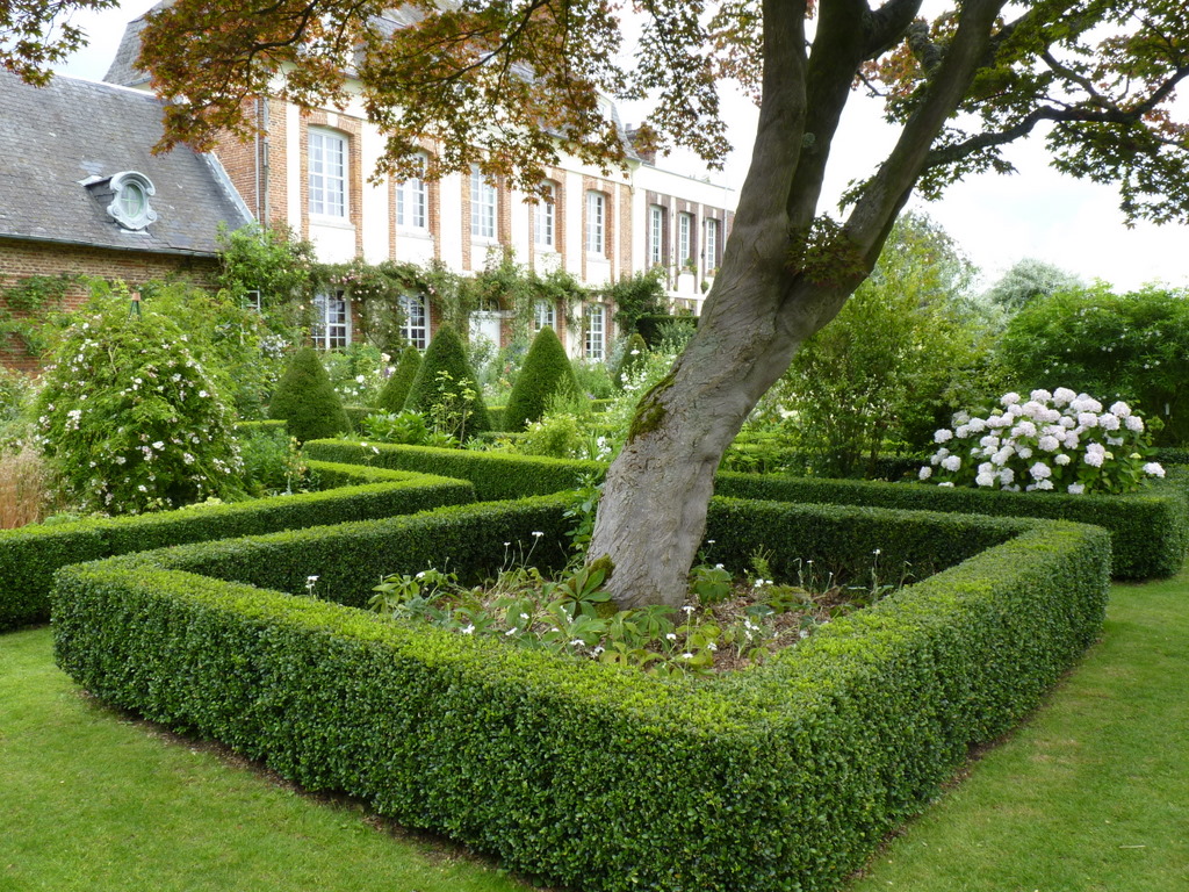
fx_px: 962
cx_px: 594
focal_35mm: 28
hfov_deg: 63.4
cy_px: 446
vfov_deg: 49.7
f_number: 4
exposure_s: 1/100
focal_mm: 5.1
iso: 80
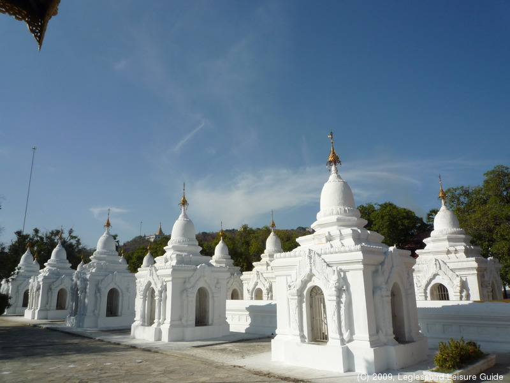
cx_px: 255
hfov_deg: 69.4
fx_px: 368
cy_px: 192
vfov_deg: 54.9
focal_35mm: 25
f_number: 5.6
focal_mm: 4.4
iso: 100
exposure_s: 1/800
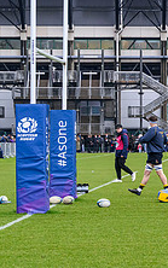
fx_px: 1595
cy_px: 94
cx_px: 346
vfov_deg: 9.6
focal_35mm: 218
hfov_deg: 5.9
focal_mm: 82
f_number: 5.6
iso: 2500
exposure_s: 1/1000
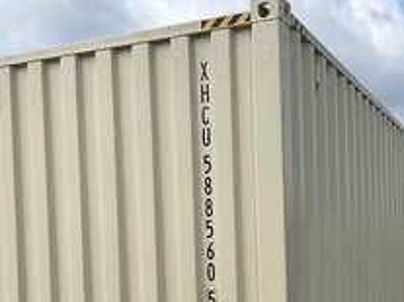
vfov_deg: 25.5
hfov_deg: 34.3
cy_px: 257
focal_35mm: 56
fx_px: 653
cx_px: 230
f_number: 1.8
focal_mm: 3
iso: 25
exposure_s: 1/2058
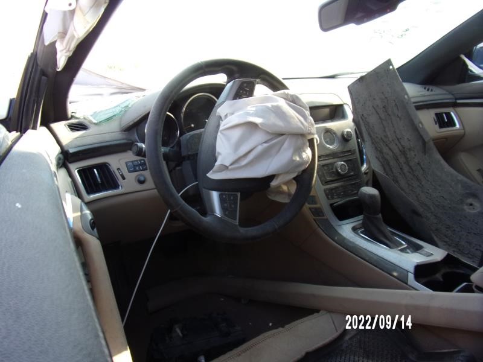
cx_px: 242
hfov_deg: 71.6
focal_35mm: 24
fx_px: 335
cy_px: 181
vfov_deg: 56.8
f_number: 3.3
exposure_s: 1/80
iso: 80
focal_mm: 4.3
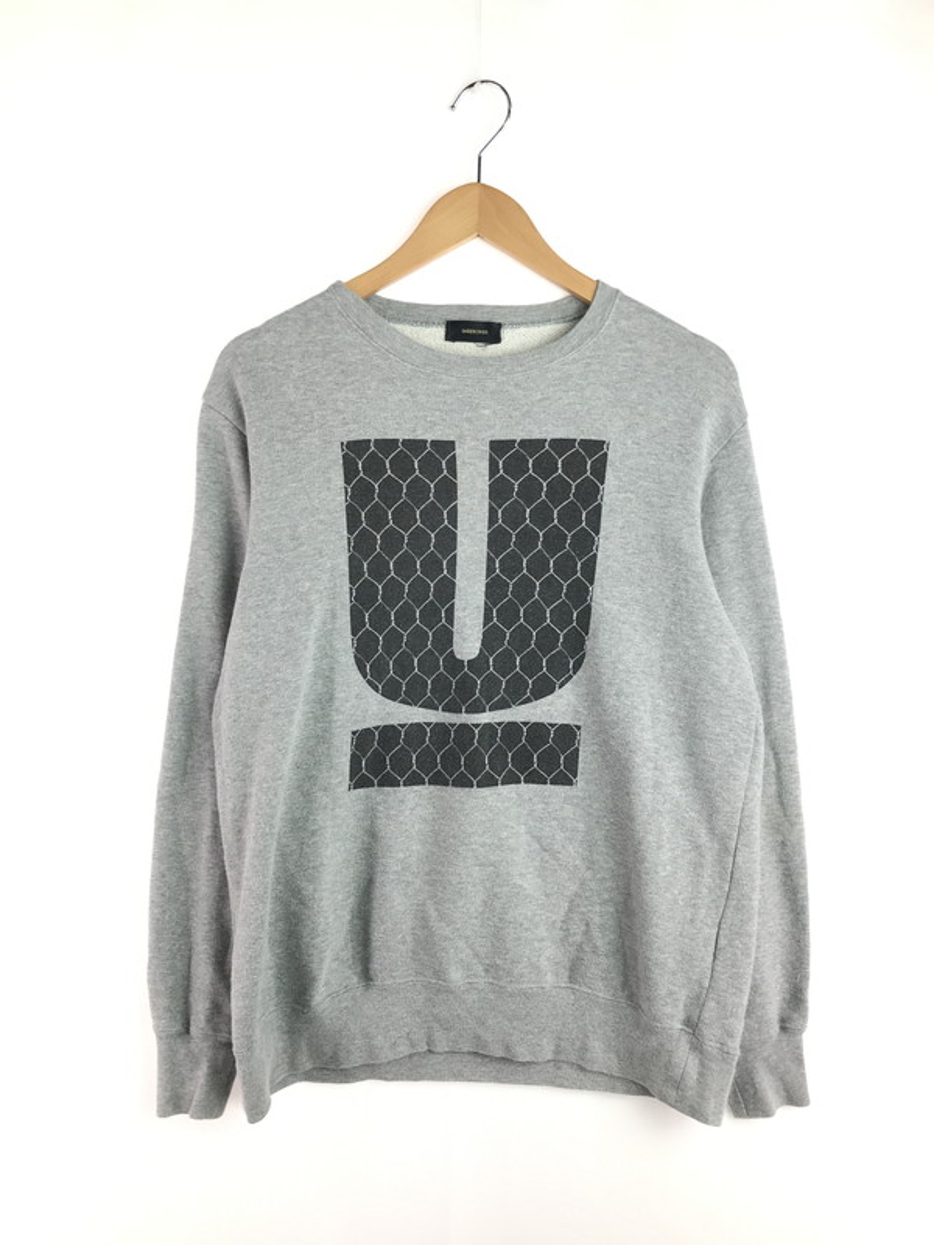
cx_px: 467
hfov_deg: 49.7
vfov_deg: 63.4
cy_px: 622
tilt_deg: -21.1
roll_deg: -1.4
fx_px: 1007
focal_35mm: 28
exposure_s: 1/103
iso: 20
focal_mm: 3.99
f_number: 1.8
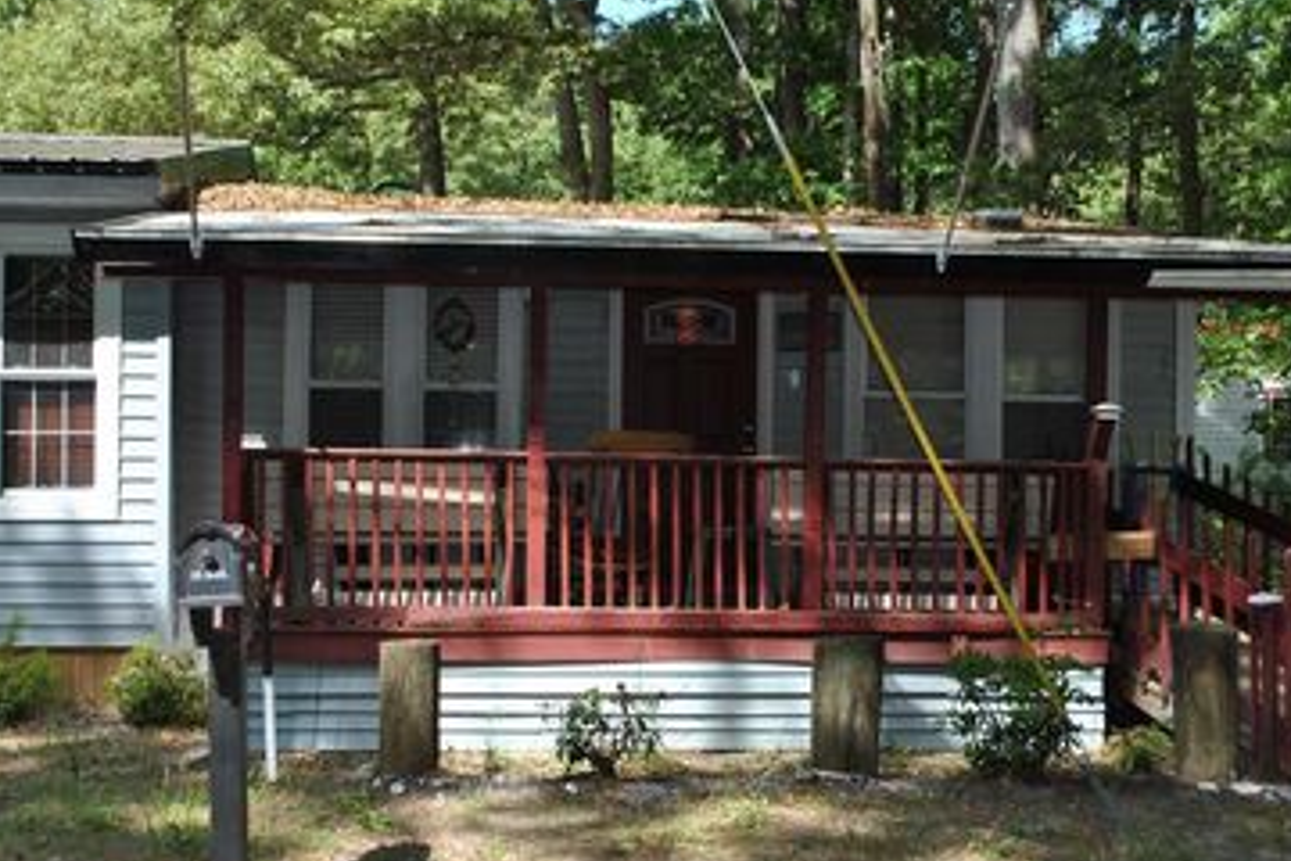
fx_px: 1793
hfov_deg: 39.6
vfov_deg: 27.0
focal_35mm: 50
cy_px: 427
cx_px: 656
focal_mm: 24
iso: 100
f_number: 5.6
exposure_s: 1/200
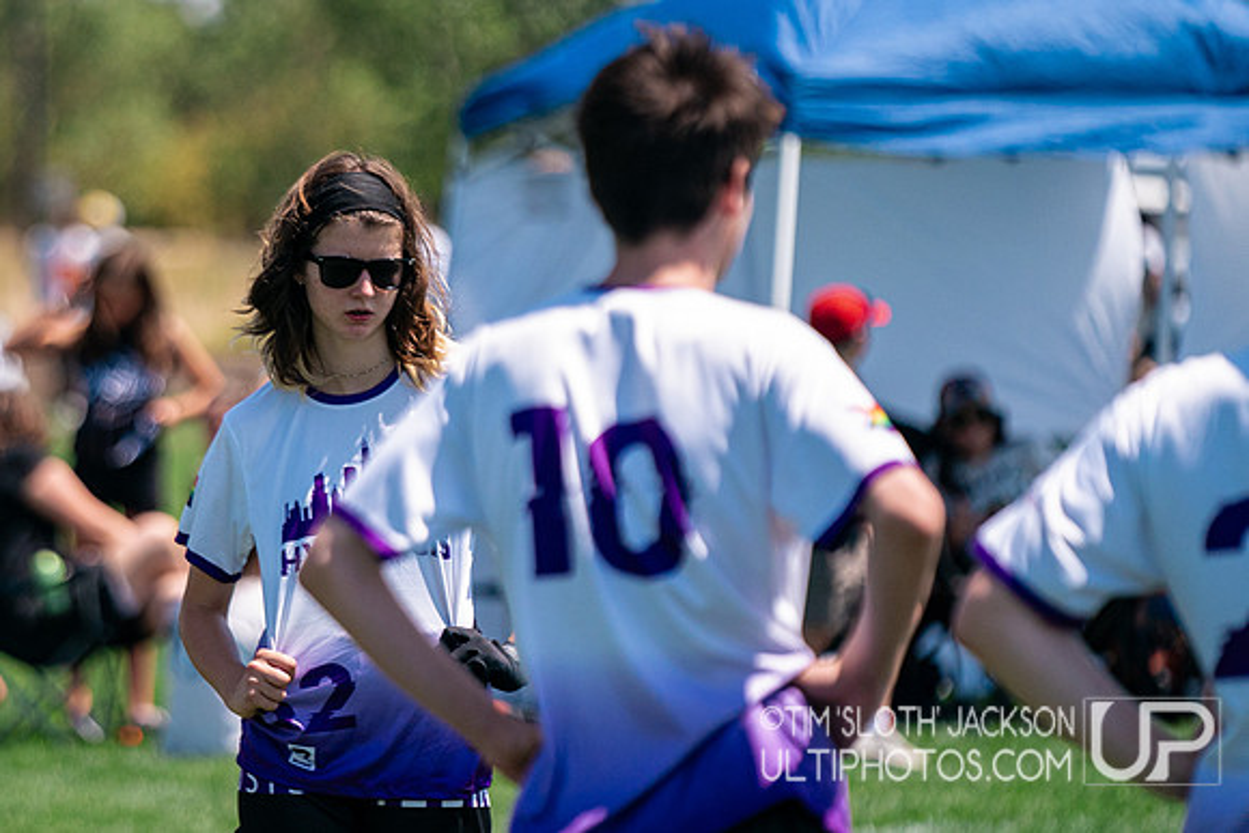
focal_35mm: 364
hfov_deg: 5.7
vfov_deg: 3.8
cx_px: 220
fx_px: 12638
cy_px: 348
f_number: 2.8
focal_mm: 200
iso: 640
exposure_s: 1/8000
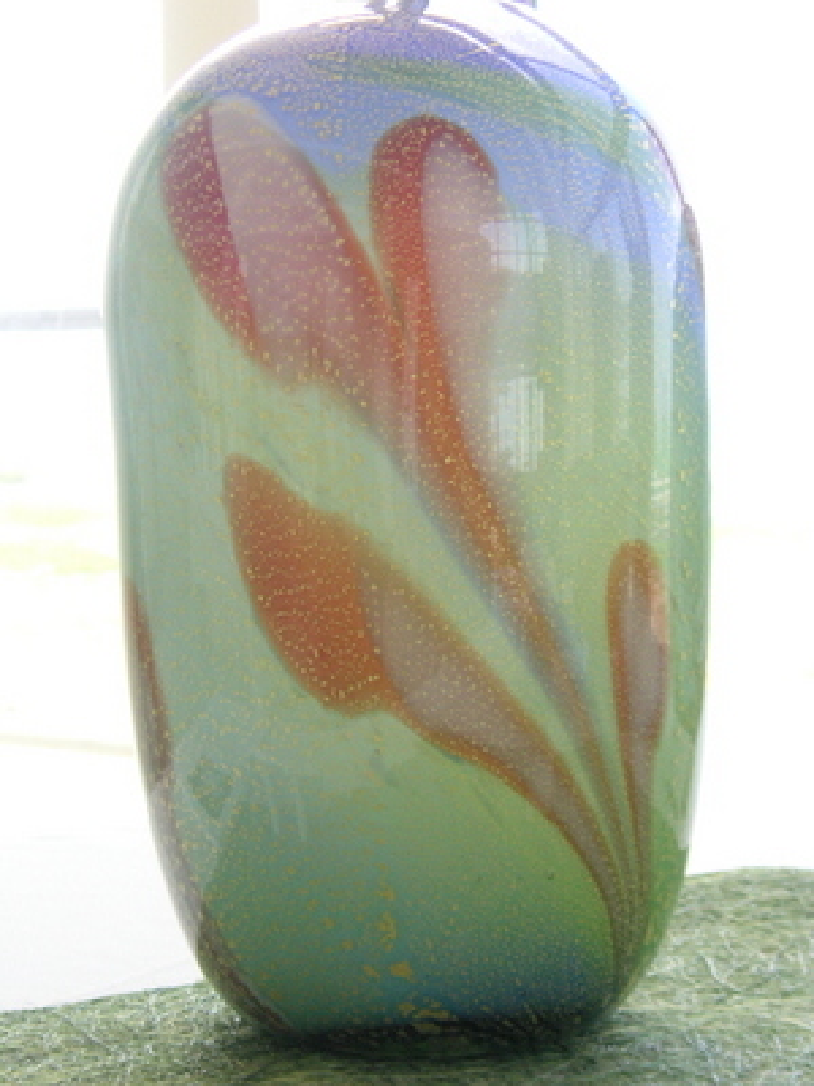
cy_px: 543
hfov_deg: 16.8
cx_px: 407
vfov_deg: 22.3
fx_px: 2759
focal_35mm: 88
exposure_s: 1/60
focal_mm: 14.6
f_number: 4.7
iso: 100
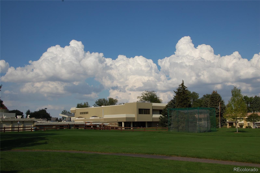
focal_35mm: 39
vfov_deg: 34.1
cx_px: 130
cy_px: 86
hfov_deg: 49.6
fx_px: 281
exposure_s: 1/500
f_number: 11
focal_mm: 26
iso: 200
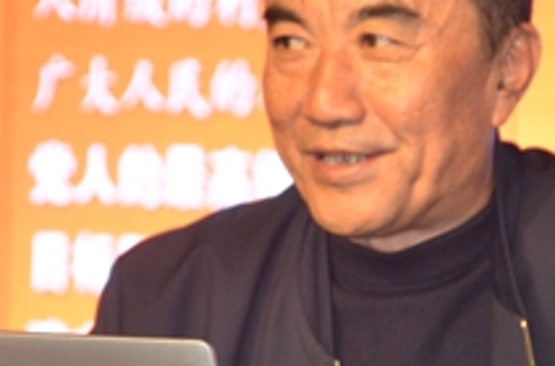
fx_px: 6010
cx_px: 325
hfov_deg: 5.3
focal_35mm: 391
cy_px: 349
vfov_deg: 3.5
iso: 800
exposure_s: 1/60
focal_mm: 92
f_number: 5.6
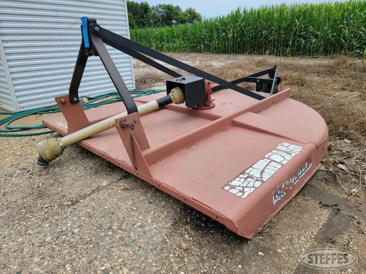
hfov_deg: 71.6
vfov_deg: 56.8
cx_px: 183
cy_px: 137
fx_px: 254
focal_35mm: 24
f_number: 1.8
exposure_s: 1/563
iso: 16
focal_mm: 6.7
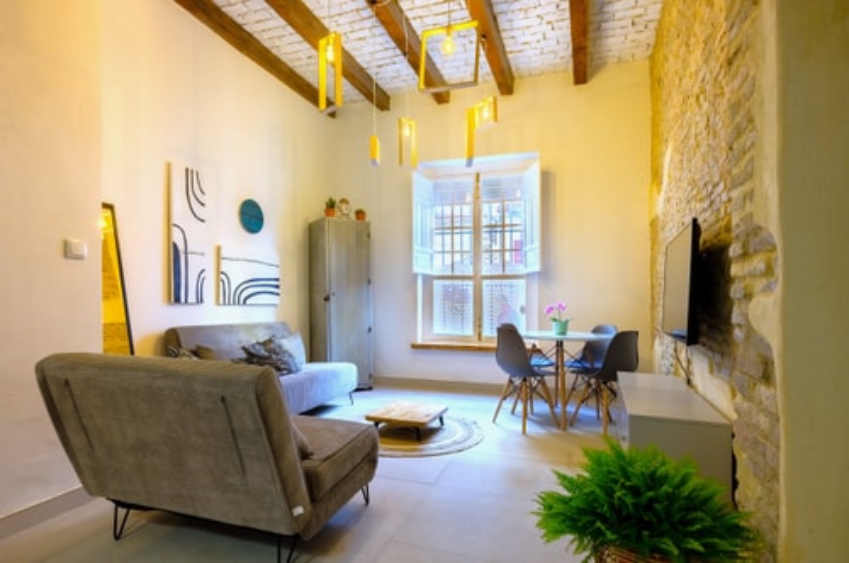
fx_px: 424
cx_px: 424
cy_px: 282
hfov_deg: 90.1
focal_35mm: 18
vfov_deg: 67.2
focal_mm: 18
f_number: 9
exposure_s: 1/320
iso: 640
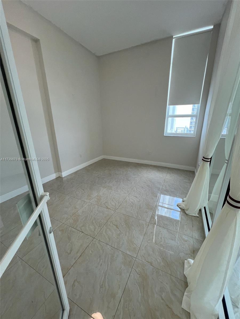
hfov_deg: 89.9
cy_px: 160
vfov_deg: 106.2
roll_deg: +0.6
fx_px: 120
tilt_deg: -16.5
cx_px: 120
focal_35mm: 13
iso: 125
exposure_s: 1/120
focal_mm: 1.57
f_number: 1.8
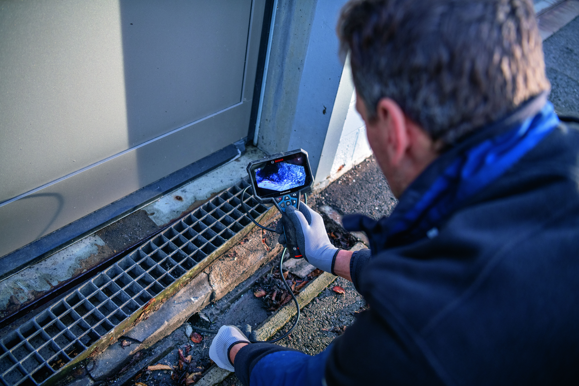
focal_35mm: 31
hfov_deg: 60.3
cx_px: 290
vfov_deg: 42.3
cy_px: 193
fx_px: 499
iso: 500
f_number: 2.8
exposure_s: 1/320
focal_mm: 31
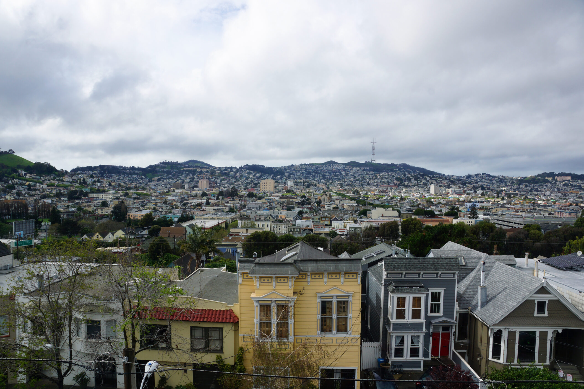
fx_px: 438
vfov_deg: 47.9
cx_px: 292
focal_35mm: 27
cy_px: 194
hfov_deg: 67.4
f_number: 13
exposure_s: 1/250
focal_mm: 18
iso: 100
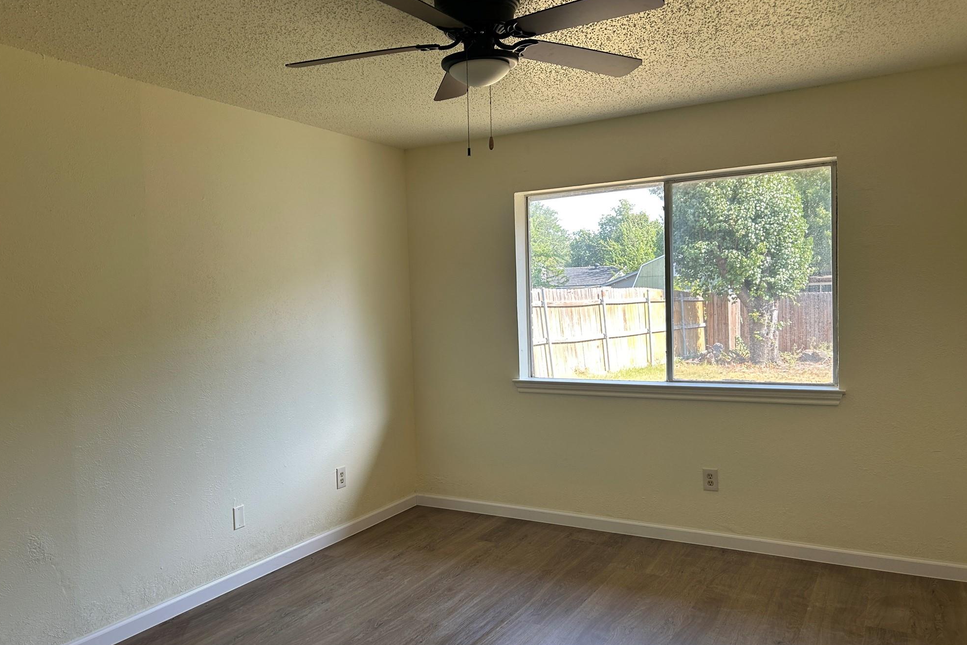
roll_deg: +1.7
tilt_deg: -3.3
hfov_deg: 65.5
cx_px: 470
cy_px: 339
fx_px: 752
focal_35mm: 28
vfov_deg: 46.4
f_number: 1.5
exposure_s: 1/207
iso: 40
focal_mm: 5.7
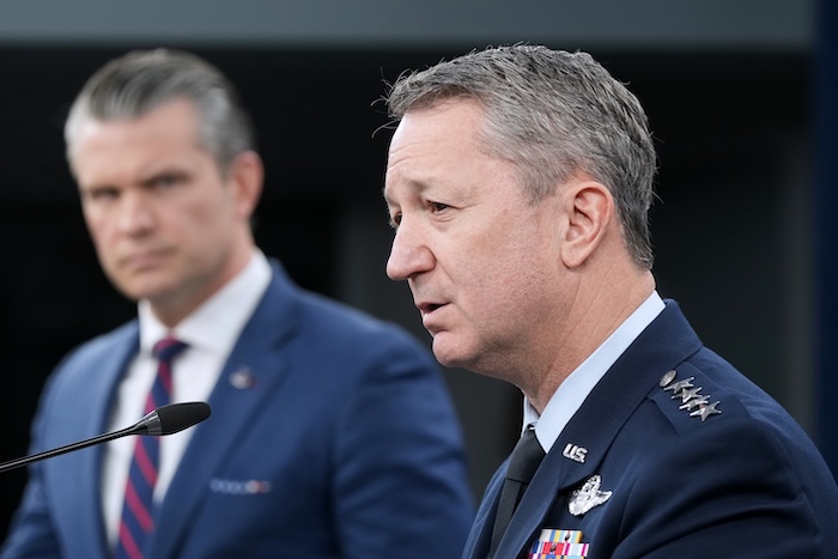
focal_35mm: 261
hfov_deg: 7.9
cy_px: 280
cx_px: 419
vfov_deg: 5.3
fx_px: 6076
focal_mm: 174
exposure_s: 1/200
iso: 800
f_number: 4.5
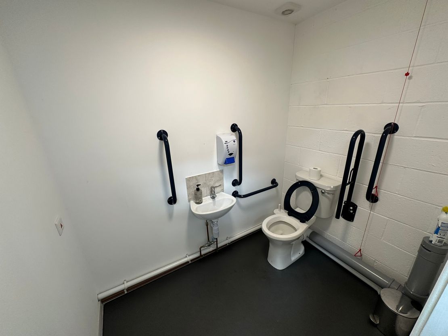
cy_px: 168
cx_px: 224
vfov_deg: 85.7
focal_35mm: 14
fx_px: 181
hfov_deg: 102.1
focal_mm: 2.22
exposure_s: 1/99
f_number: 2.2
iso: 160
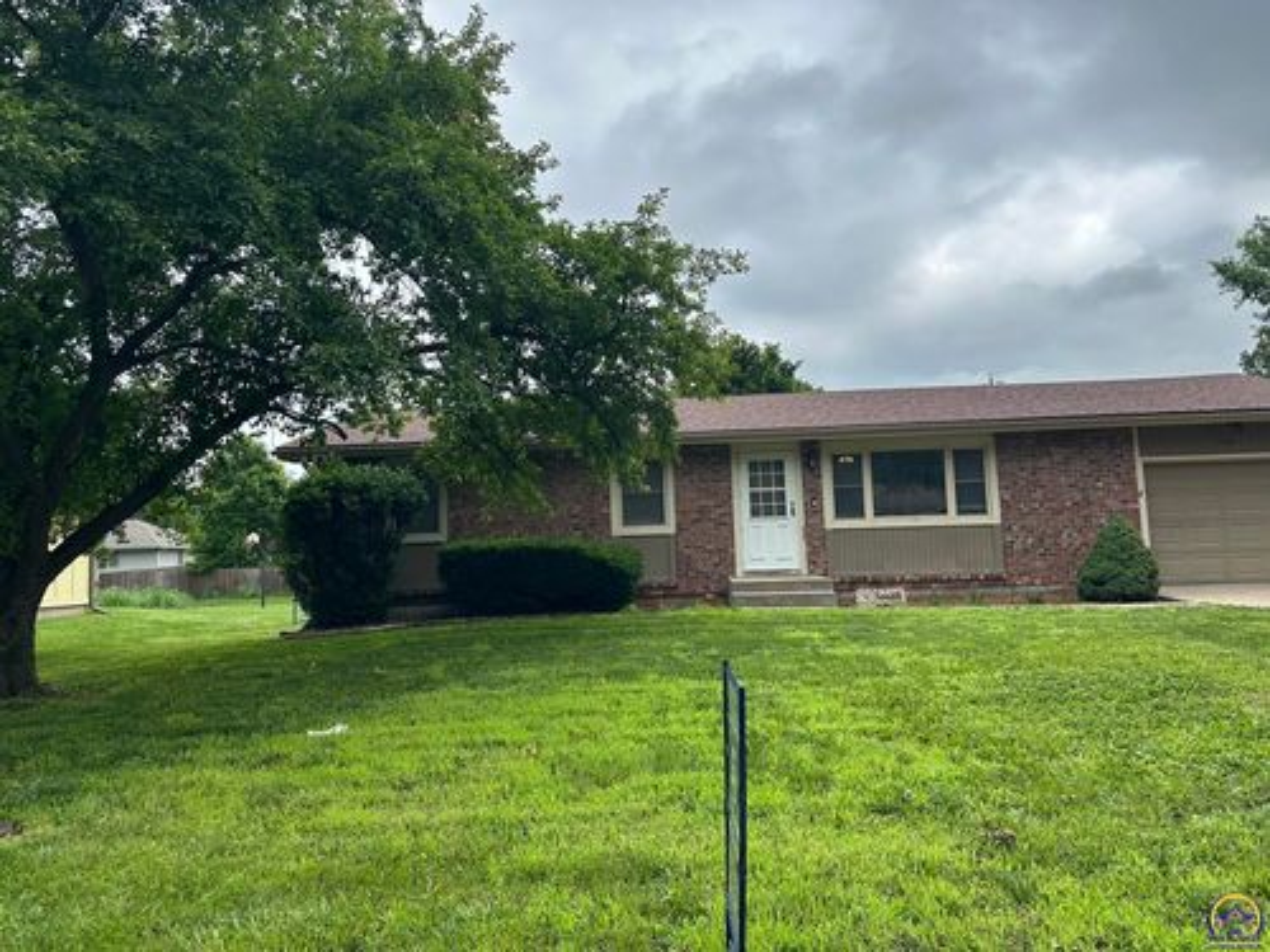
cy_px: 476
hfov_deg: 71.6
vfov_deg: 56.8
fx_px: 881
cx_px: 635
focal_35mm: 24
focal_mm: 6.86
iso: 80
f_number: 1.78
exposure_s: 1/1289
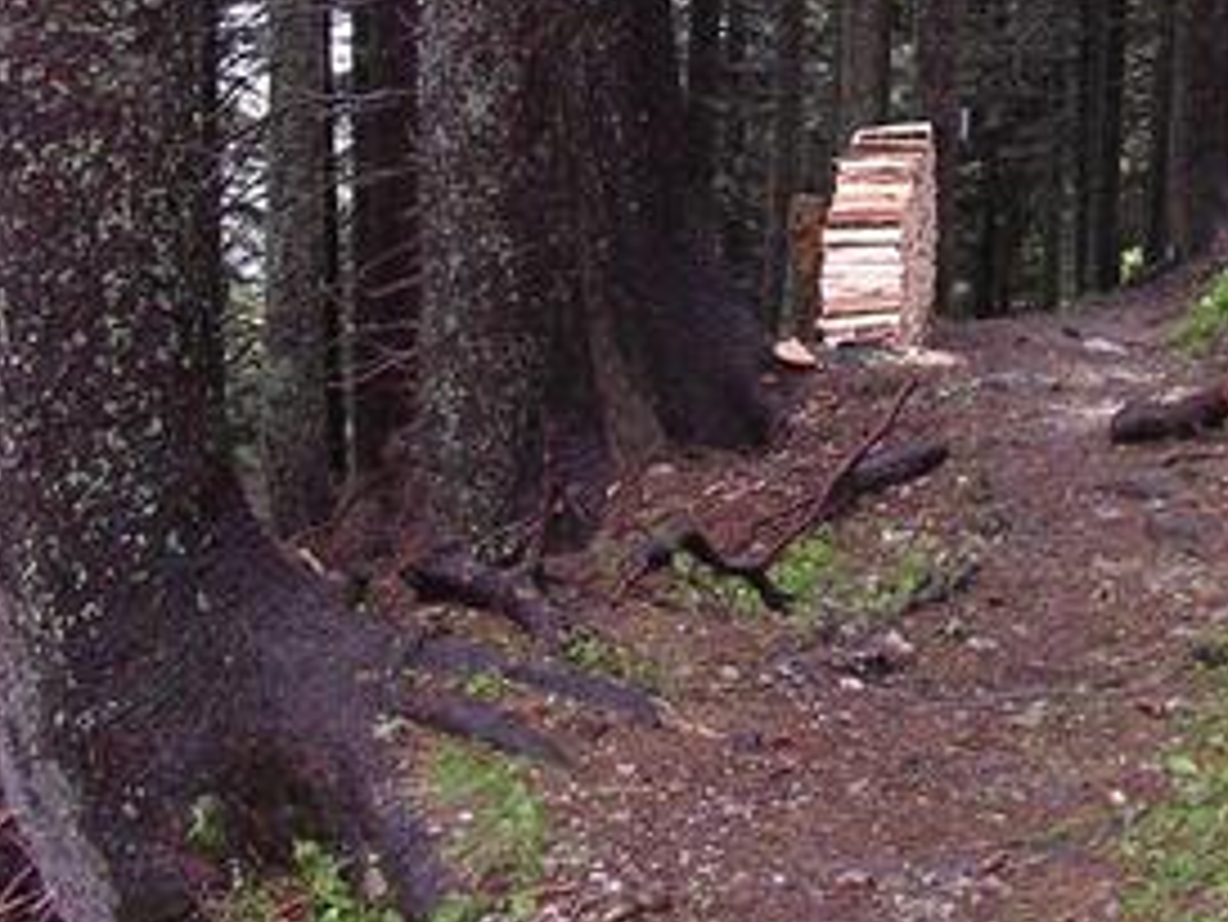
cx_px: 1048
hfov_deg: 20.1
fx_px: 3407
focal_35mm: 96
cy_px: -58
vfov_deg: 15.1
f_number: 2.9
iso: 388
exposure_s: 1/60.1
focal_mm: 6.2
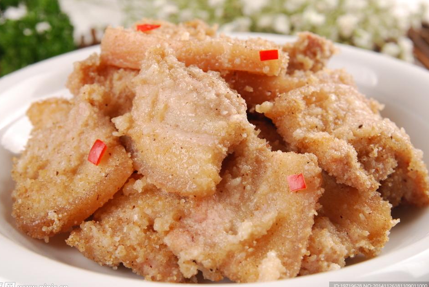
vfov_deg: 17.5
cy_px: 140
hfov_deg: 26.0
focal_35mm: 78
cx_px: 204
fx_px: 930
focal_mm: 48
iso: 200
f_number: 7.1
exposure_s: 1/125
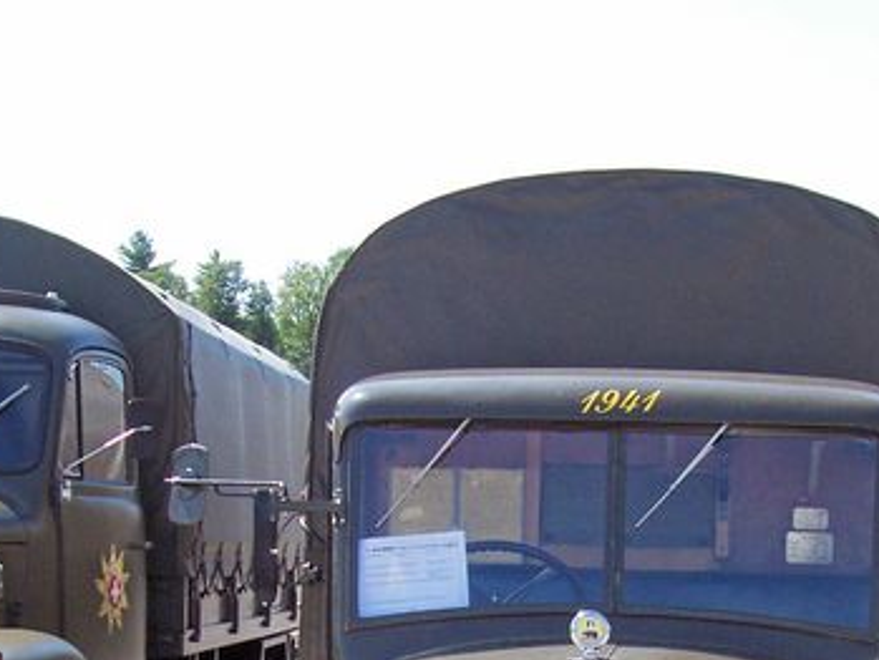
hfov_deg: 24.9
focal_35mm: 78
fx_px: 1981
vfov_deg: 18.1
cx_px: 567
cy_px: 753
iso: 80
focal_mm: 5.6
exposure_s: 1/536
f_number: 2.7
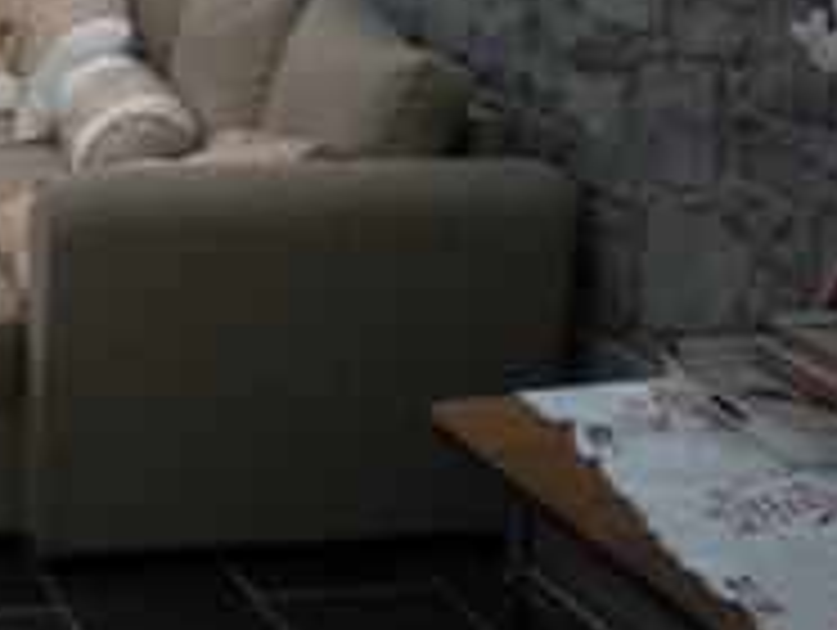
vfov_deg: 14.7
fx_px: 2373
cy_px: -90
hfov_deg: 19.0
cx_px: -144
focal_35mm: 98
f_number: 3.1
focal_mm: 6.3
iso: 64
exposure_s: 1/170
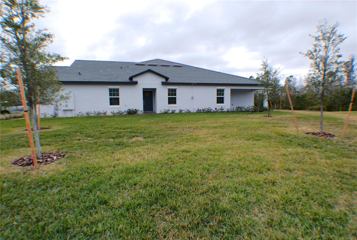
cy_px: 120
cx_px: 178
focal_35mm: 32
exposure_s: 1/200
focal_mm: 21
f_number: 10
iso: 100
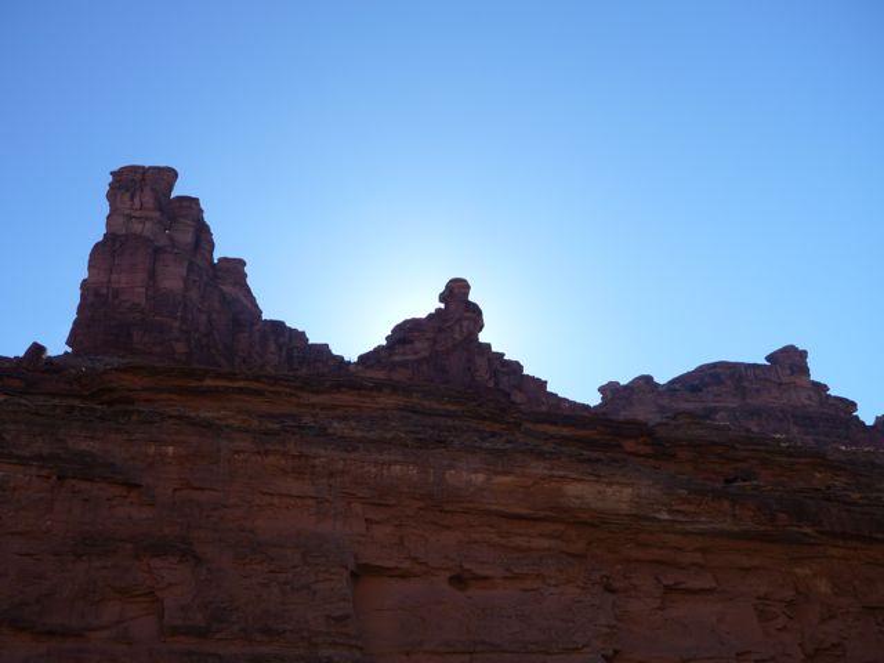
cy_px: 332
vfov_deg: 41.8
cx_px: 442
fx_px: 868
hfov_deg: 54.0
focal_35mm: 34
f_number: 3.7
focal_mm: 6
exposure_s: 1/500
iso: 80
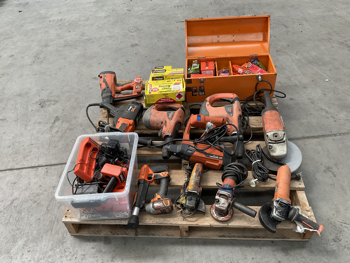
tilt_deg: -44.8
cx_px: 175
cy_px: 132
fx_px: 293
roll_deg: +2.1
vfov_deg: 48.2
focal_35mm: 29
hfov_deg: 61.7
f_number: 1.8
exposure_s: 1/122
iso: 32
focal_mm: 3
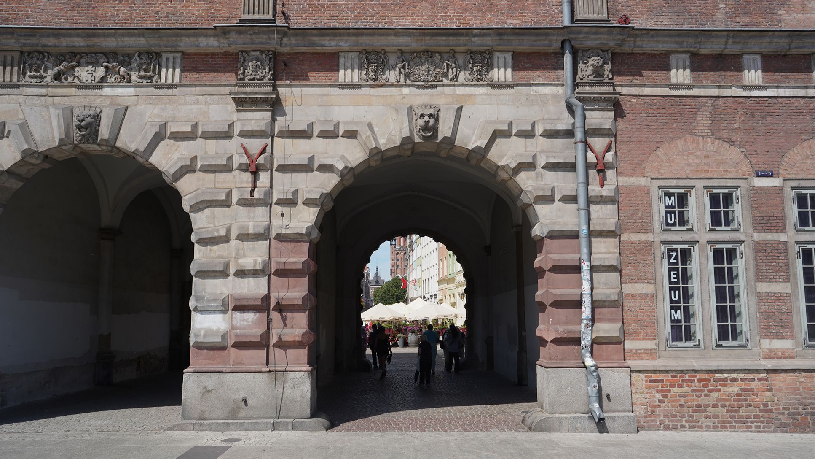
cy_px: 248
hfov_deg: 71.9
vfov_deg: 44.4
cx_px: 418
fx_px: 562
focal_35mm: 26
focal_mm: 24
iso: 100
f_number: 13
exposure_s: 1/100
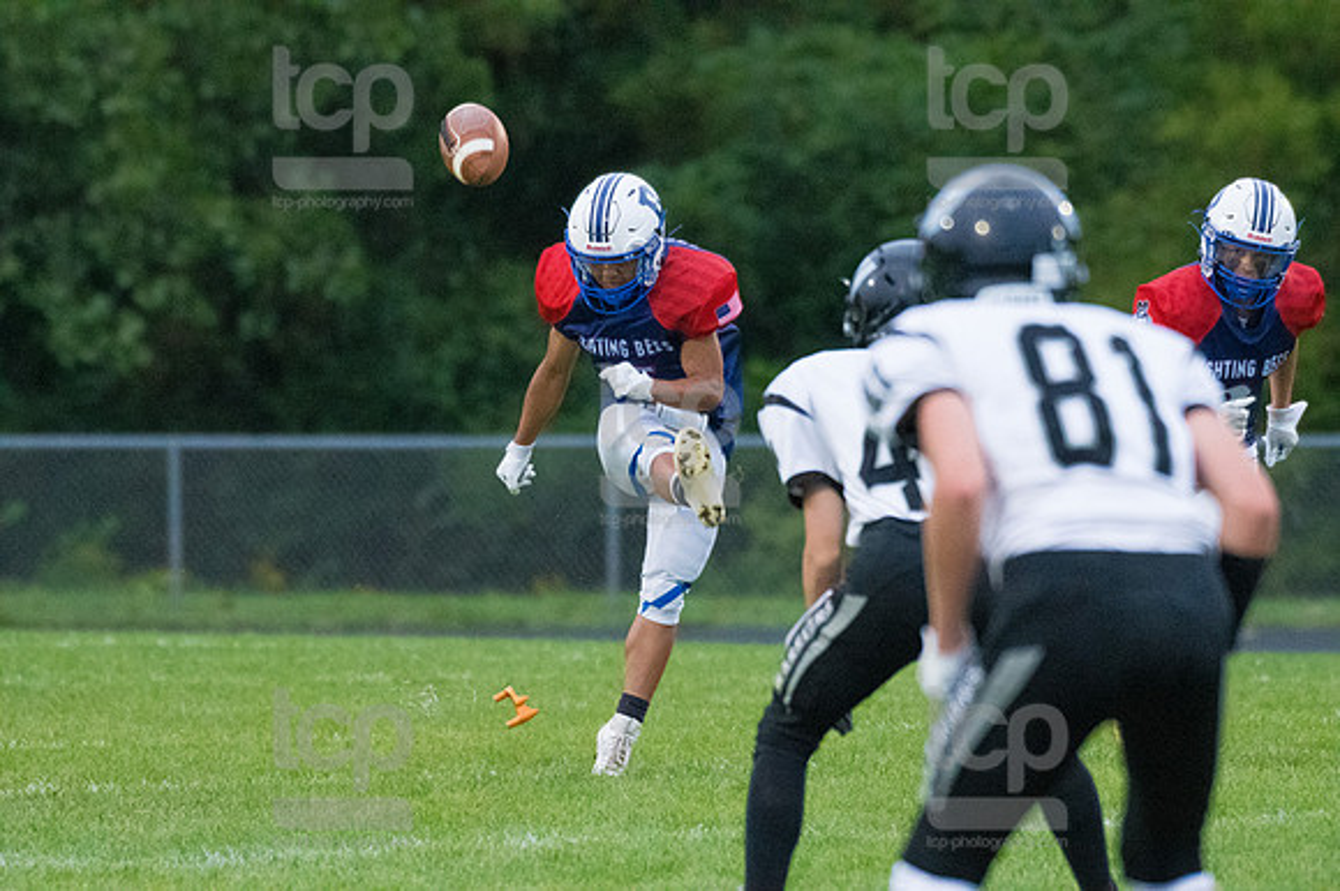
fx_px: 18972
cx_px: 670
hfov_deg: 4.0
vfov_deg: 2.7
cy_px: 446
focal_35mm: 510
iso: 10000
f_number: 5.6
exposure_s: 1/2000
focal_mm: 340
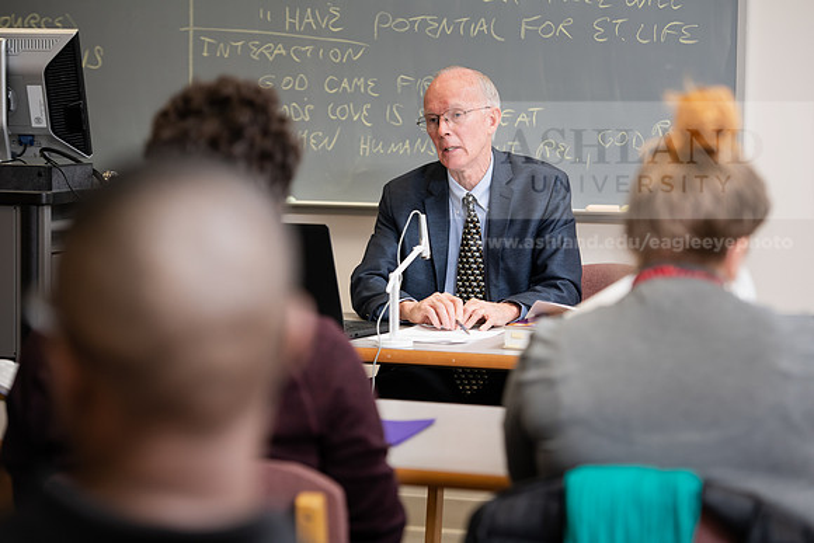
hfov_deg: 18.3
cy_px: 272
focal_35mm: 112
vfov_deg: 12.2
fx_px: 2533
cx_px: 407
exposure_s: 1/200
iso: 640
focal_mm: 112
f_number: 3.5
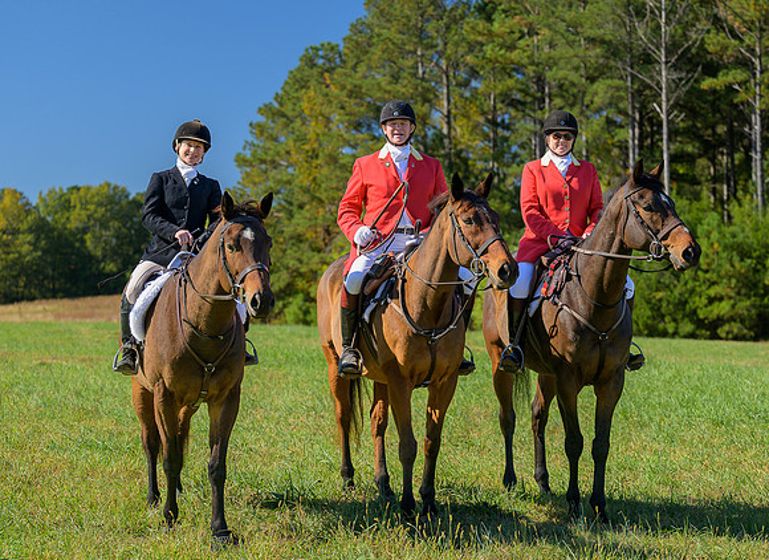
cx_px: 408
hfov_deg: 24.1
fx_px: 1803
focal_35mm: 82
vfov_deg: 17.6
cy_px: 264
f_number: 3.2
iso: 200
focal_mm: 70
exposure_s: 1/640
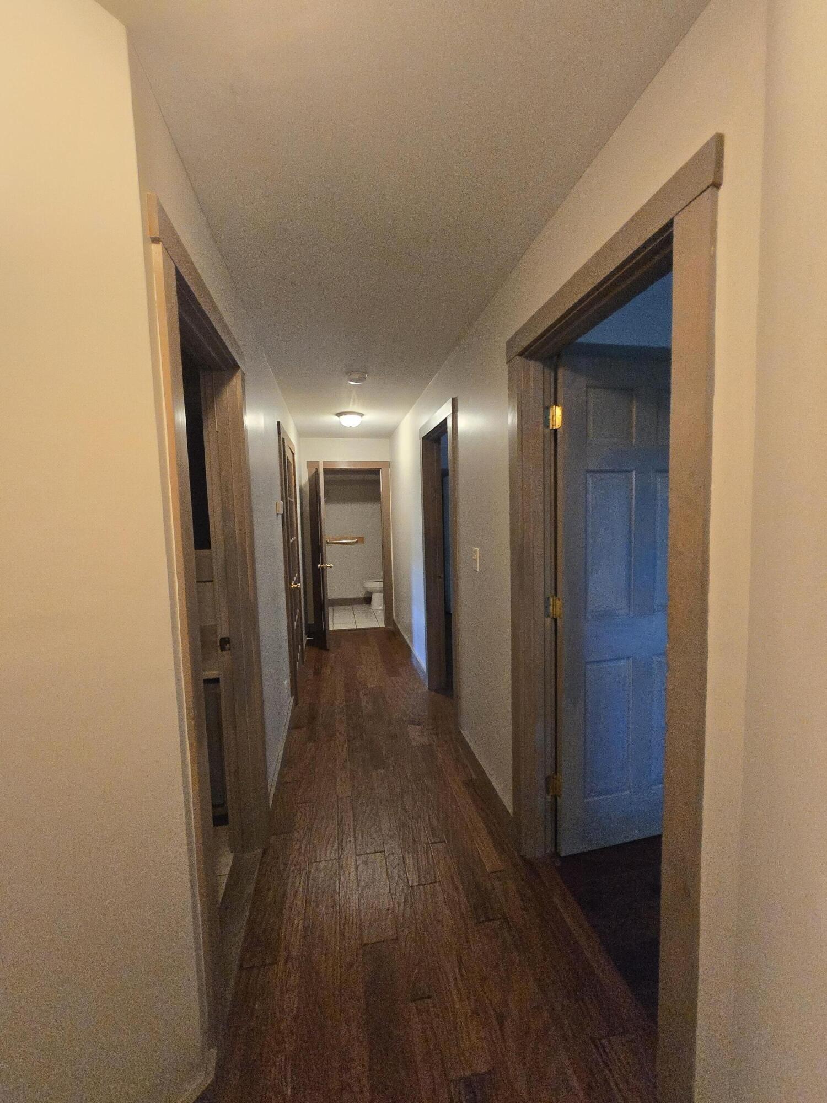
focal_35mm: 13
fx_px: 414
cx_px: 414
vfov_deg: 106.2
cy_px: 552
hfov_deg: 89.9
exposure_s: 1/60
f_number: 2.2
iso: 640
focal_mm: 1.7
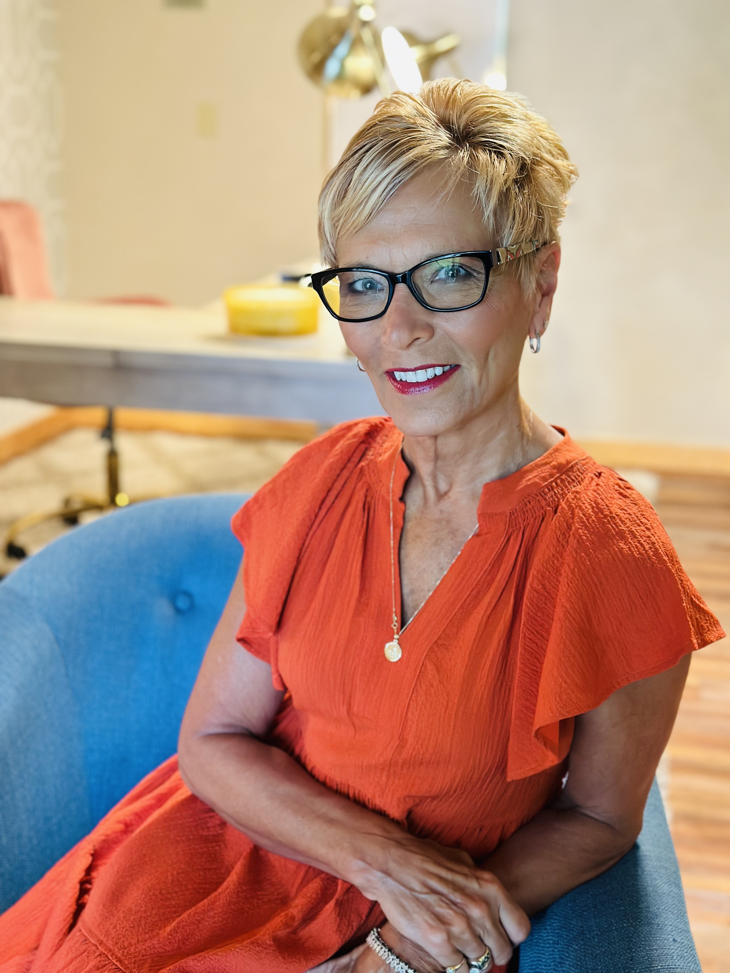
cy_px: 486
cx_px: 365
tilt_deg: -16.1
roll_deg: -1.9
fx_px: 1350
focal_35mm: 48
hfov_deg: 30.3
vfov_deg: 39.7
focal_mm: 6.86
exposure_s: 1/40
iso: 500
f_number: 1.78
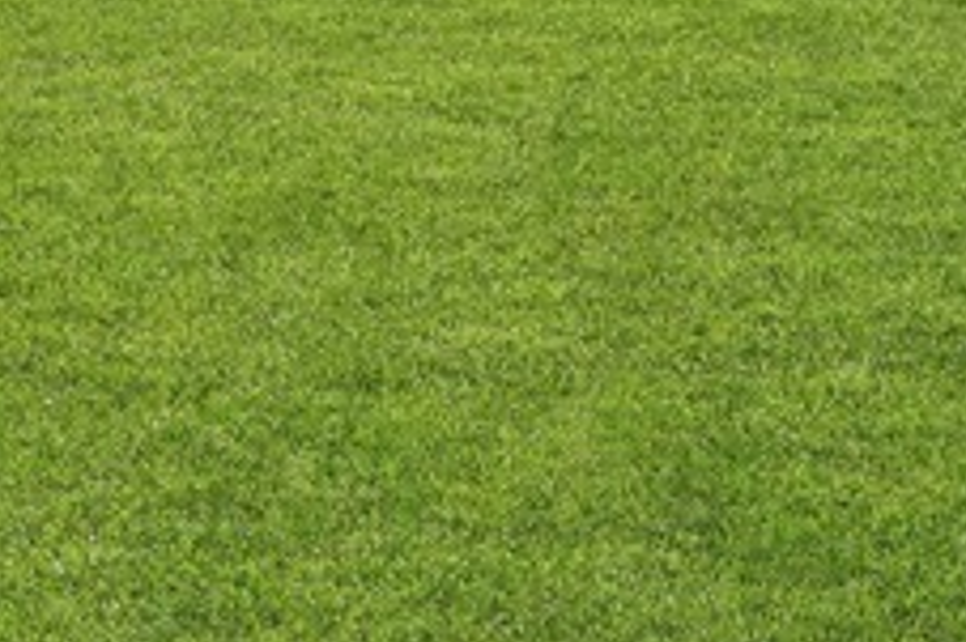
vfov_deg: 14.5
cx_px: -45
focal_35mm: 86
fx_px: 2306
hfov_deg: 22.6
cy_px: -385
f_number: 8
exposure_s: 1/250
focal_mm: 12
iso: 100
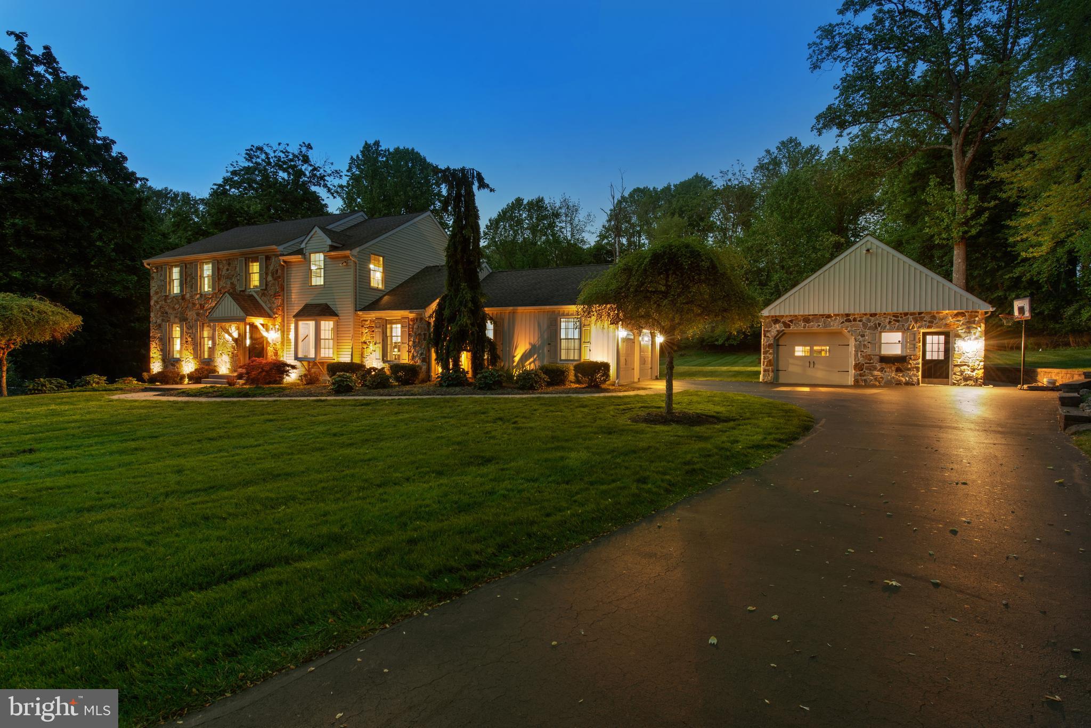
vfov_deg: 70.5
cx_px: 546
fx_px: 515
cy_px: 364
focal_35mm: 17
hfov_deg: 93.3
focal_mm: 17
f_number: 13
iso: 250
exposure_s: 15
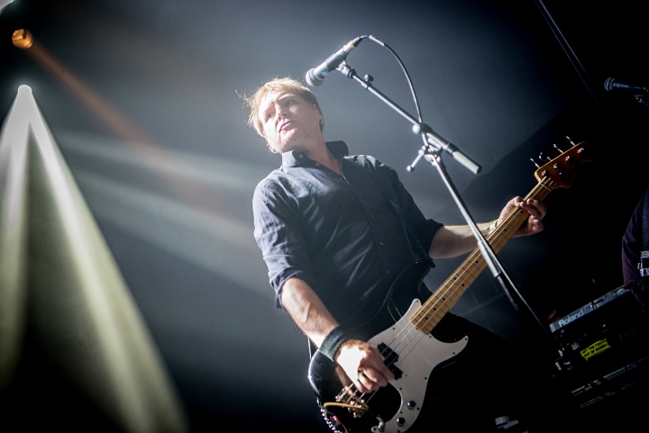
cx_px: 324
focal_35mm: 52
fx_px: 938
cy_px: 216
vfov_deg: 26.0
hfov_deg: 38.2
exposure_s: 1/80
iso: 1000
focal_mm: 52
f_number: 2.8
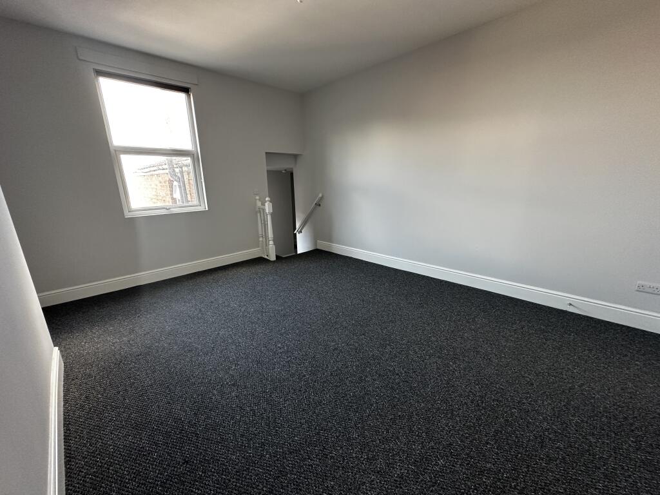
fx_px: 267
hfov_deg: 102.1
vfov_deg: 85.7
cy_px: 248
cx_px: 330
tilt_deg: -14.1
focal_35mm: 14
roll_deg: +1.5
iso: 320
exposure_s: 1/90
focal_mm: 2.22
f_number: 2.2
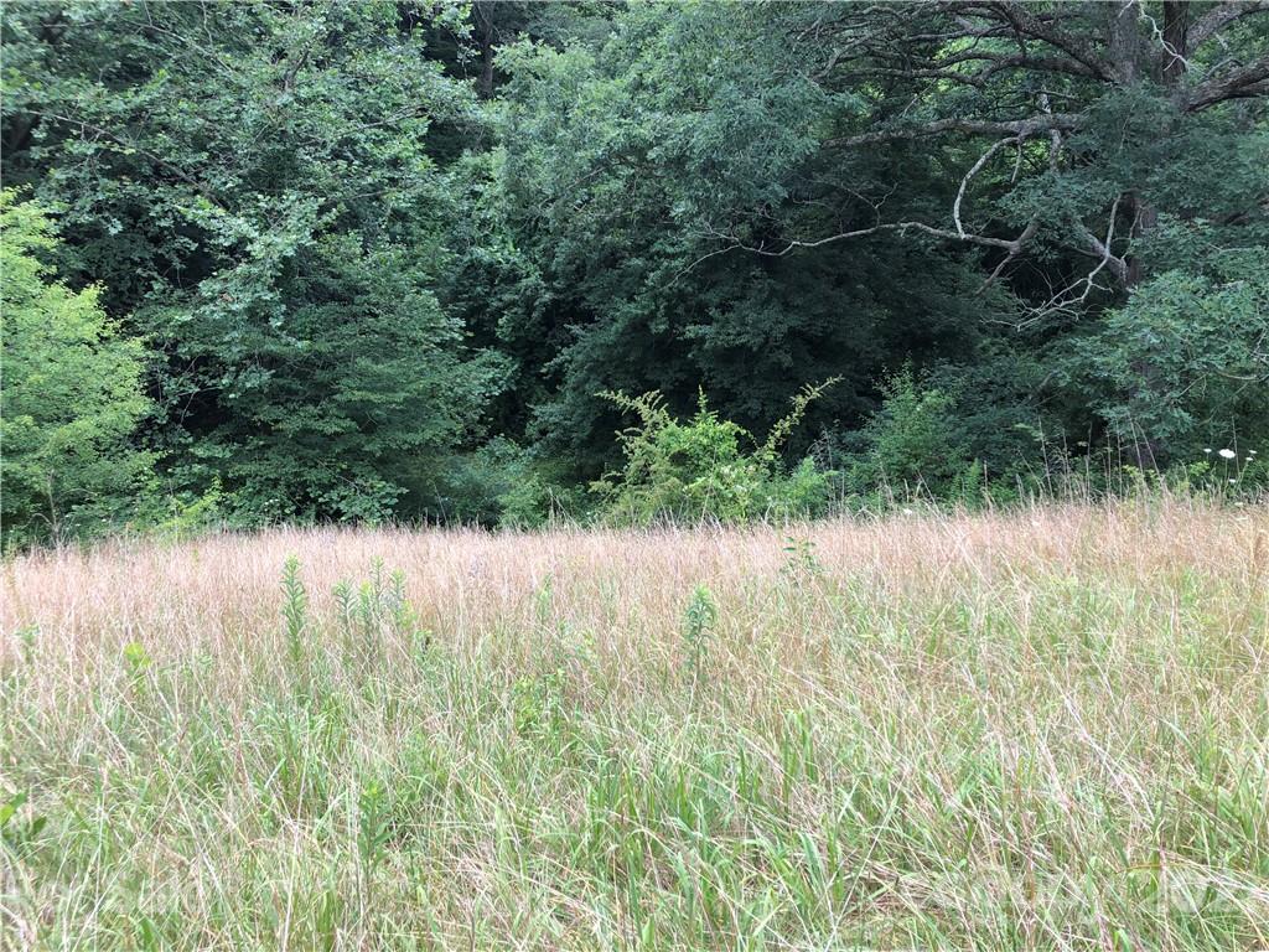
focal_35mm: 28
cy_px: 476
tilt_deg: -20.6
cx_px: 634
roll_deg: -1.5
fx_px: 1026
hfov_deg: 63.4
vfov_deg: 49.7
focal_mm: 3.99
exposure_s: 1/322
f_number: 1.8
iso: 20
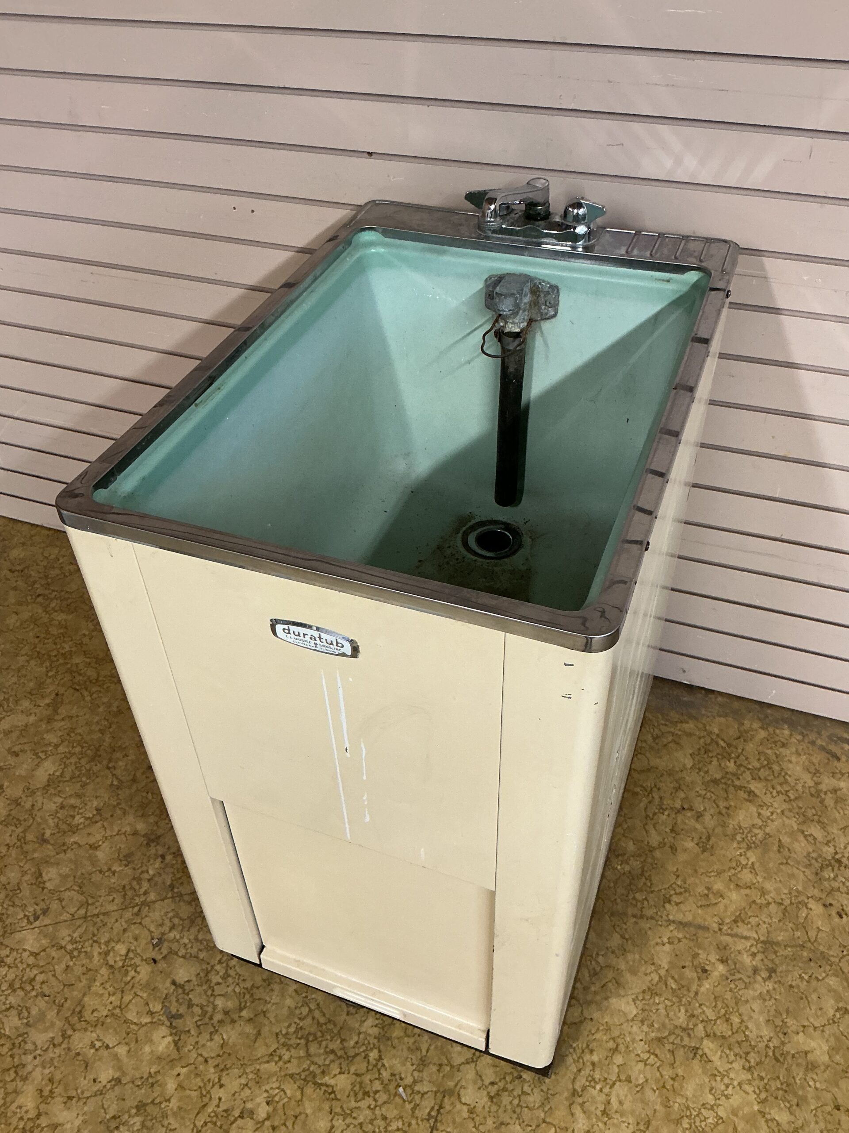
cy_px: 566
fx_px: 948
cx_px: 424
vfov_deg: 61.7
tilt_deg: -43.5
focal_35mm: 29
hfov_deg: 48.2
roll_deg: +3.9
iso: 100
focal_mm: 3
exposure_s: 1/60
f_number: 1.8
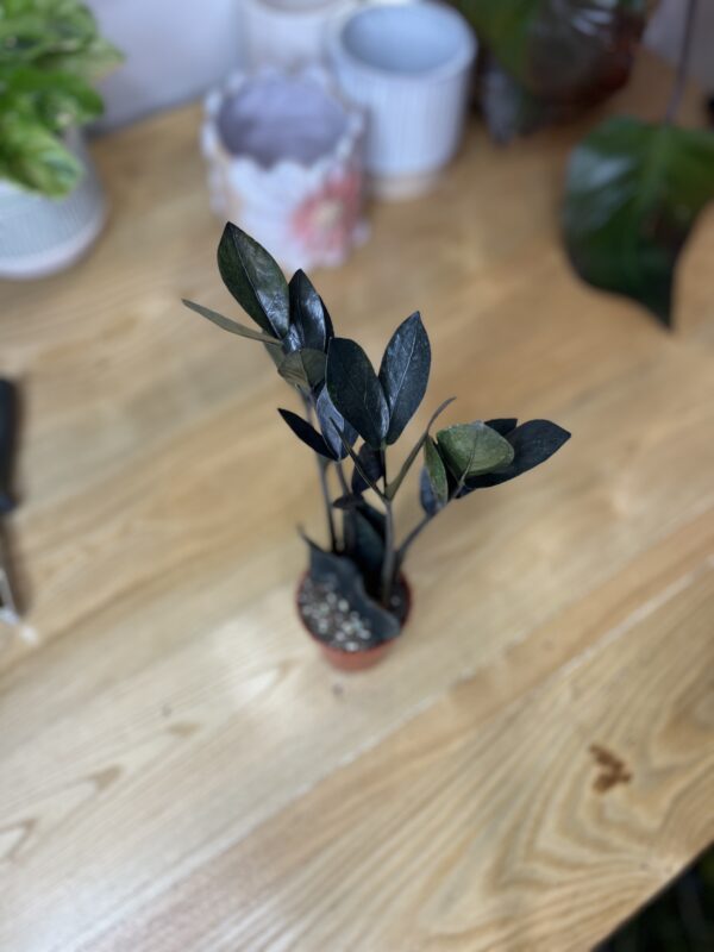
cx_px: 357
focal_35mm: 26
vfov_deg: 67.3
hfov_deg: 53.1
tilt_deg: -62.0
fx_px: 715
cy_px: 476
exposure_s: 1/120
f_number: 1.6
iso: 64
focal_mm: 5.1
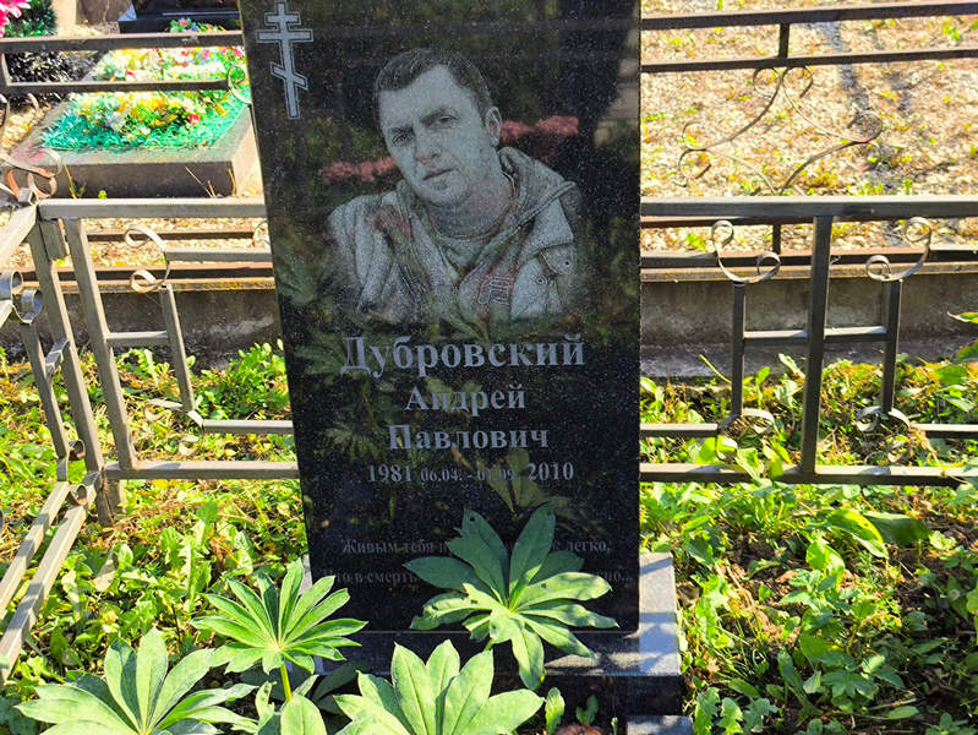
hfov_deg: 38.2
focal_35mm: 50
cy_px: 368
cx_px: 489
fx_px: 1413
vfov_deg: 29.1
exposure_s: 1/396
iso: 50
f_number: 1.7
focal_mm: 4.71
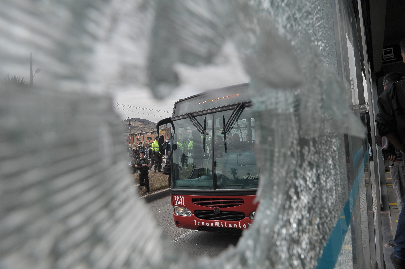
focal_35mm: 24
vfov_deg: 53.1
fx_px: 270
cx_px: 202
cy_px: 134
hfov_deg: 73.8
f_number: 6.3
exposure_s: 1/1250
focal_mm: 24
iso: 400
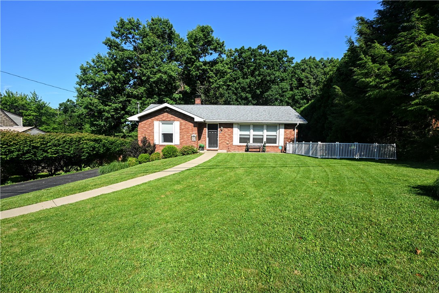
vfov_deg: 65.2
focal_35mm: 19
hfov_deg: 87.7
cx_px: 220
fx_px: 229
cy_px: 146
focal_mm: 12.5
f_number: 8
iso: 100
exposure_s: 1/160
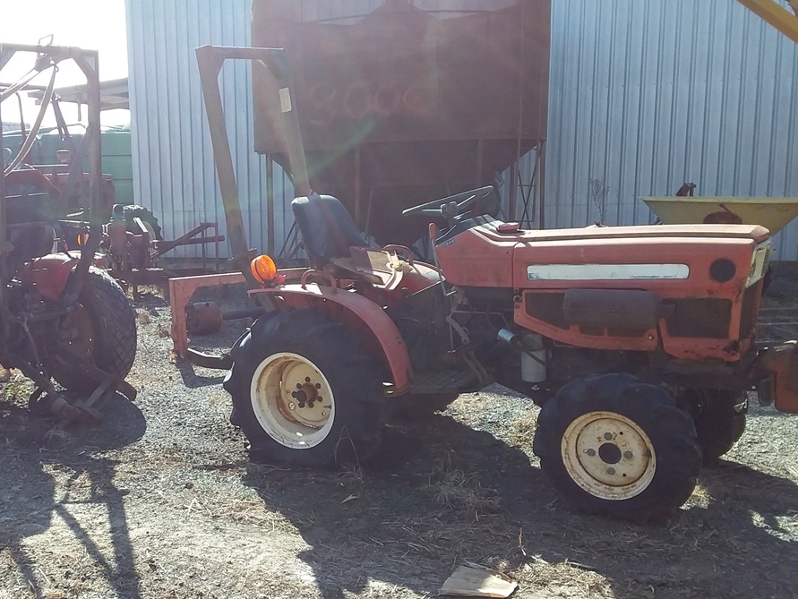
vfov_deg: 35.1
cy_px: 348
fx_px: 946
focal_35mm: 41
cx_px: 267
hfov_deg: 45.1
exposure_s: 1/621
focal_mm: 2.91
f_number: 1.9
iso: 40
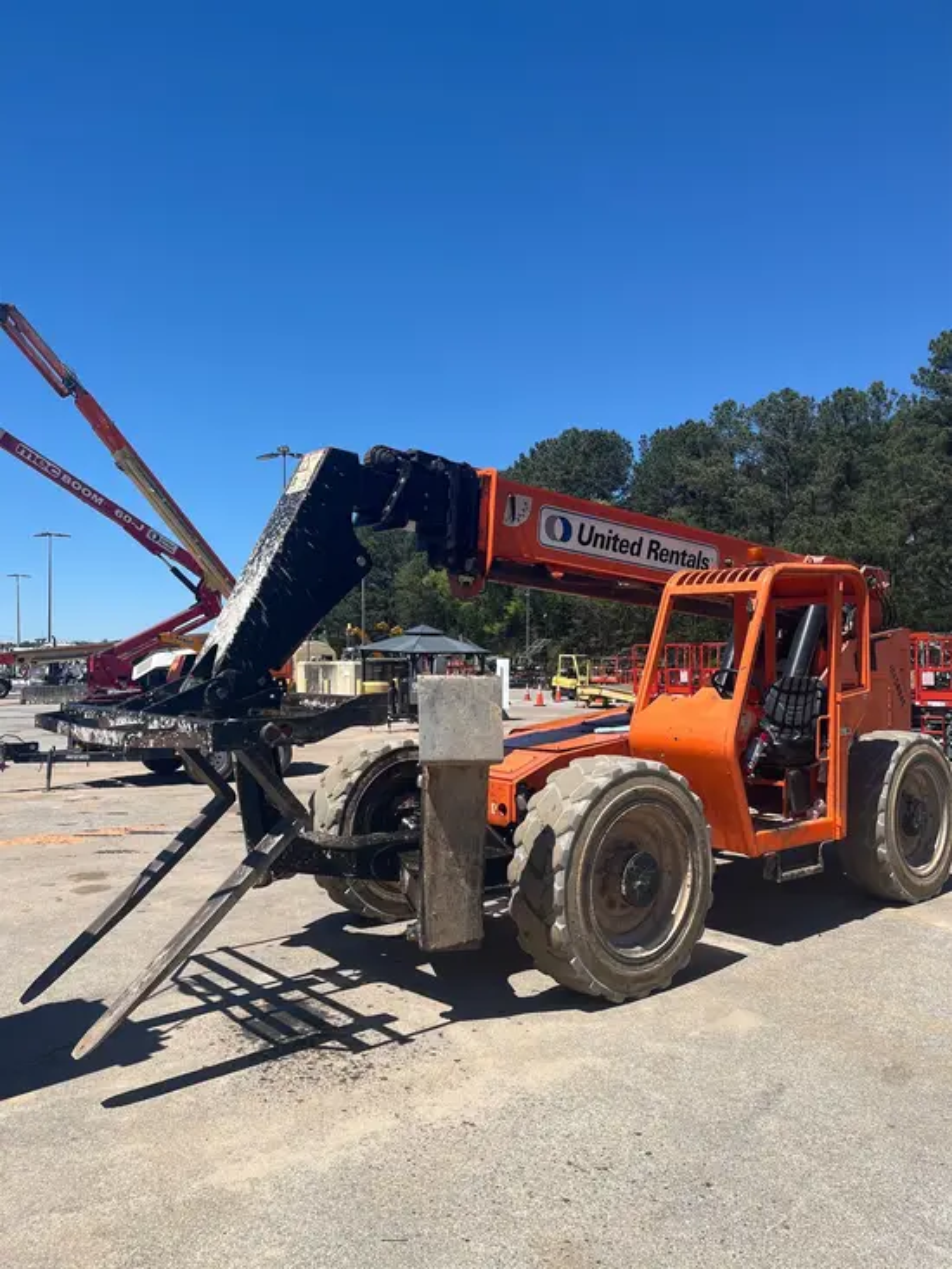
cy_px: 634
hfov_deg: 53.1
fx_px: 953
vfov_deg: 67.3
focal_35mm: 26
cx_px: 476
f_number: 1.6
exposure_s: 1/3311
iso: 50
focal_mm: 5.1
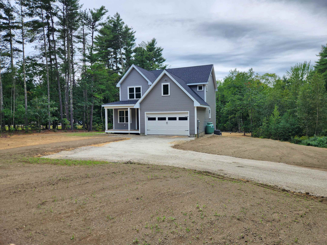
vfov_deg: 58.9
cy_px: 122
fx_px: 217
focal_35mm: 23
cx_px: 164
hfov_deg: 73.9
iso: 20
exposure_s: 1/1422
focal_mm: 5.4
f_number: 1.8
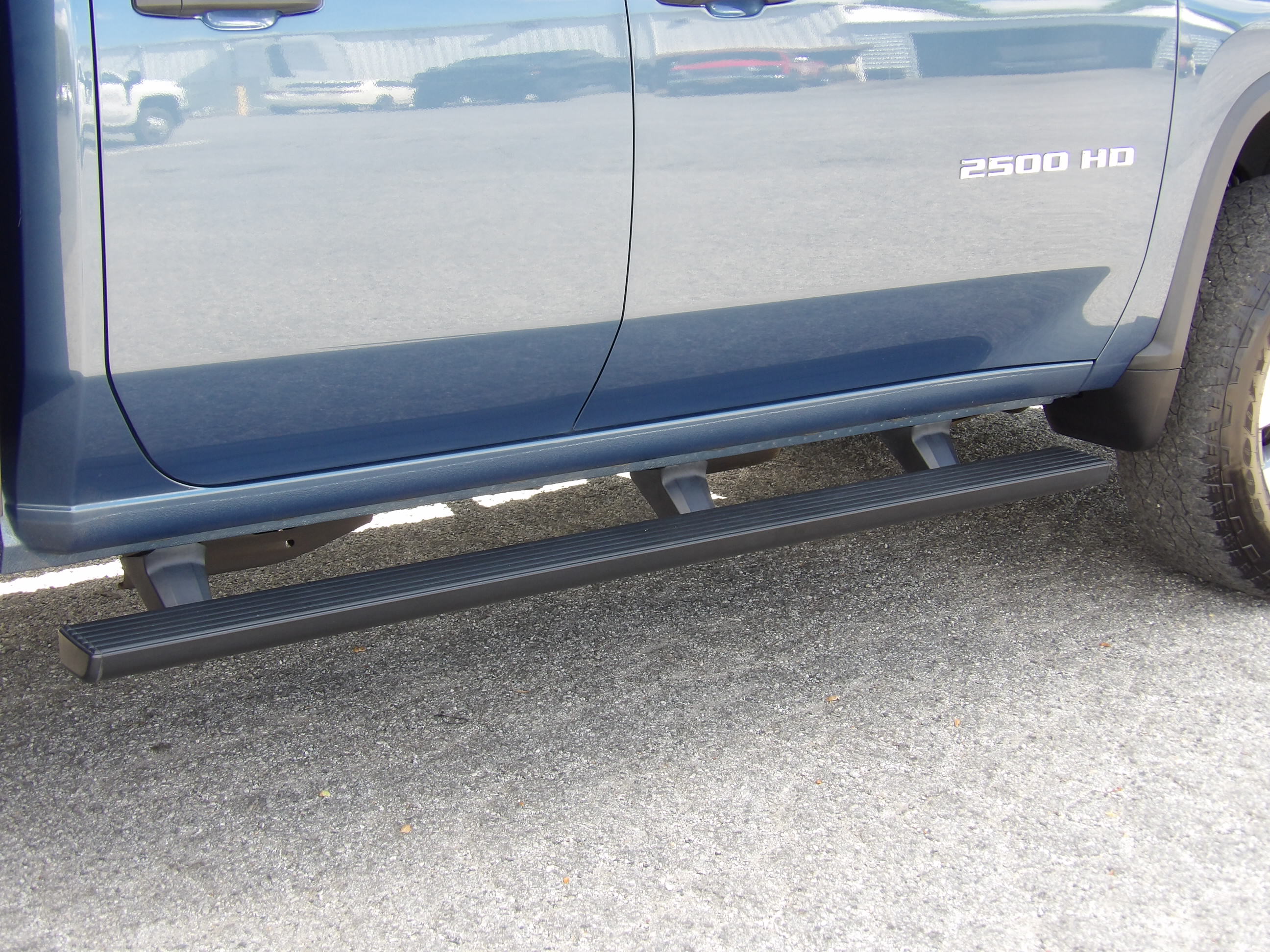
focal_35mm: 62
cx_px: 635
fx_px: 2275
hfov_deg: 31.2
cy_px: 476
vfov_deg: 23.7
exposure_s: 1/60
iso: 100
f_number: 4
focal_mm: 11.1
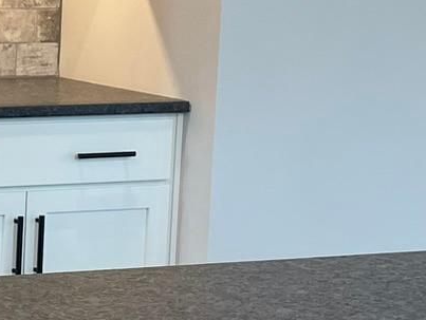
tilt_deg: -8.4
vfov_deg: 11.3
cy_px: 151
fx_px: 1626
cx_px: -351
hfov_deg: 13.4
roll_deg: -0.2
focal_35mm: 132
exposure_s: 1/60
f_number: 1.6
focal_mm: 4.2
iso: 80
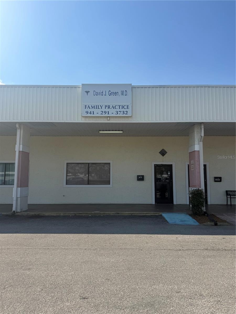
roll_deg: +0.4
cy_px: 157
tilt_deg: +5.0
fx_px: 218
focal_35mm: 24
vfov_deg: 71.6
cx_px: 118
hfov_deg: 56.8
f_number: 1.78
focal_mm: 6.76
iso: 80
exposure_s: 1/5319
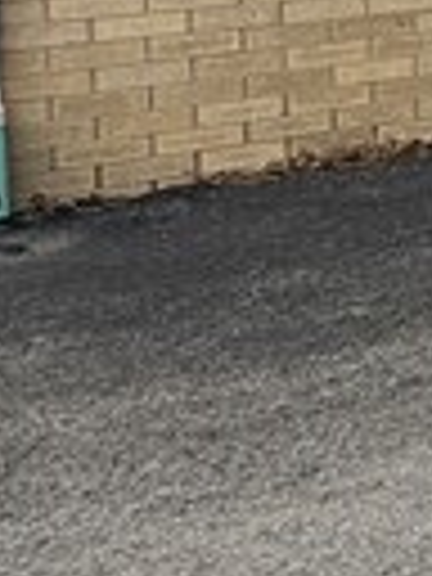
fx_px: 1864
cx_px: 1350
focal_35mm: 112
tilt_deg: -4.5
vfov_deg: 16.6
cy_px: -176
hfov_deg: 9.7
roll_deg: -0.5
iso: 20
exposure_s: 1/853
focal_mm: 2.22
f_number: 2.2
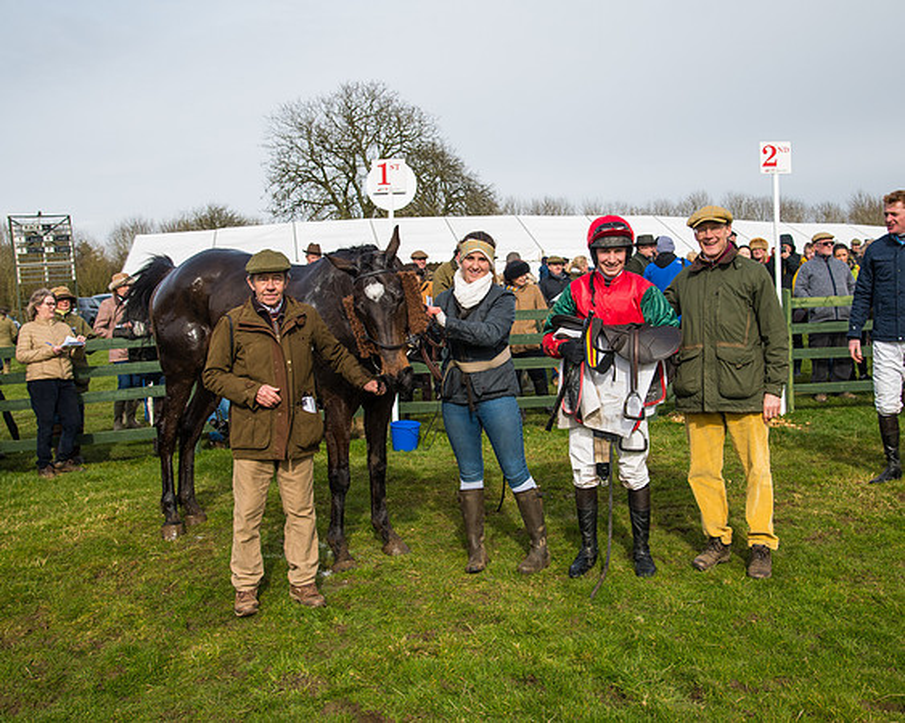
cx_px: 471
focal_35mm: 40
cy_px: 347
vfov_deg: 37.4
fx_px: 1068
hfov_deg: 45.9
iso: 400
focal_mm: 34
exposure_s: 1/640
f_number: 5
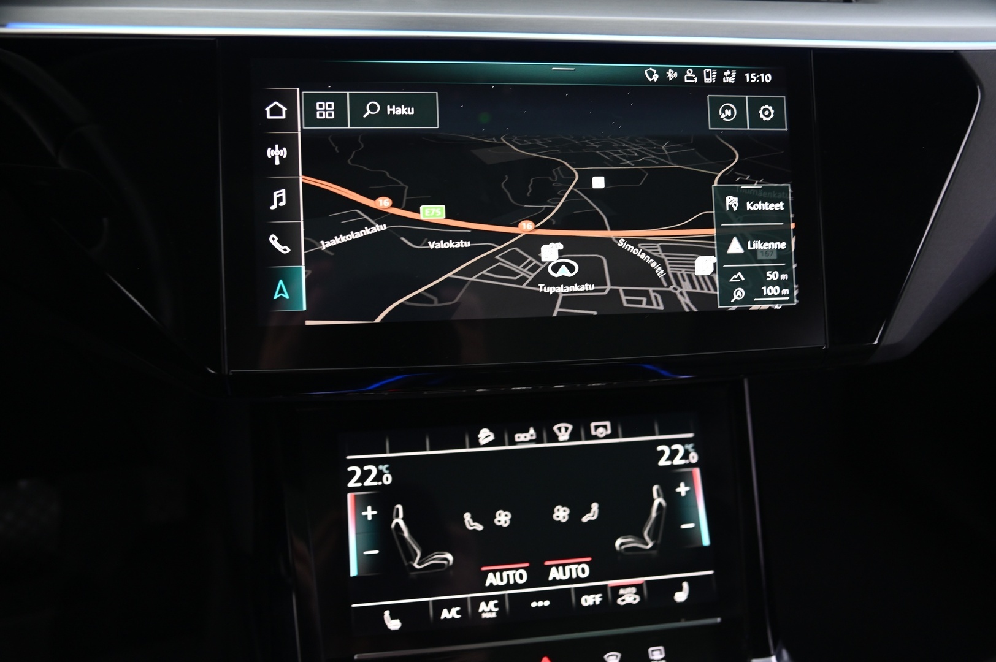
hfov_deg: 60.3
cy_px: 331
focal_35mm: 31
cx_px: 498
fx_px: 857
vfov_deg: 42.3
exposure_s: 1/13
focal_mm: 31
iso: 2000
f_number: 4
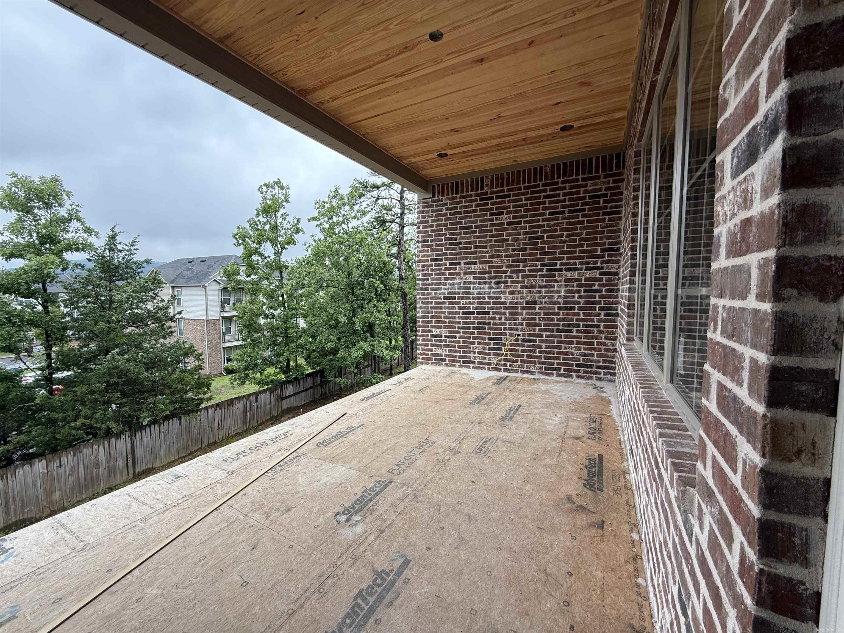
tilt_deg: -3.9
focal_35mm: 14
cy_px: 316
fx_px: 341
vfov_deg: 85.7
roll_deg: -1.1
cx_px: 422
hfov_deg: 102.1
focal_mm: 2.22
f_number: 2.2
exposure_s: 1/351
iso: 64
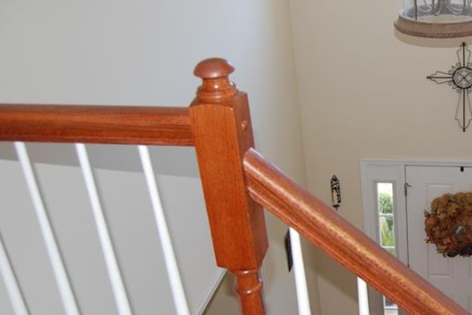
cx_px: 445
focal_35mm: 52
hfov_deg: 35.4
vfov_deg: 25.9
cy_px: 187
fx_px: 682
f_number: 3.5
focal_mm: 18
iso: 400
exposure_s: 1/60
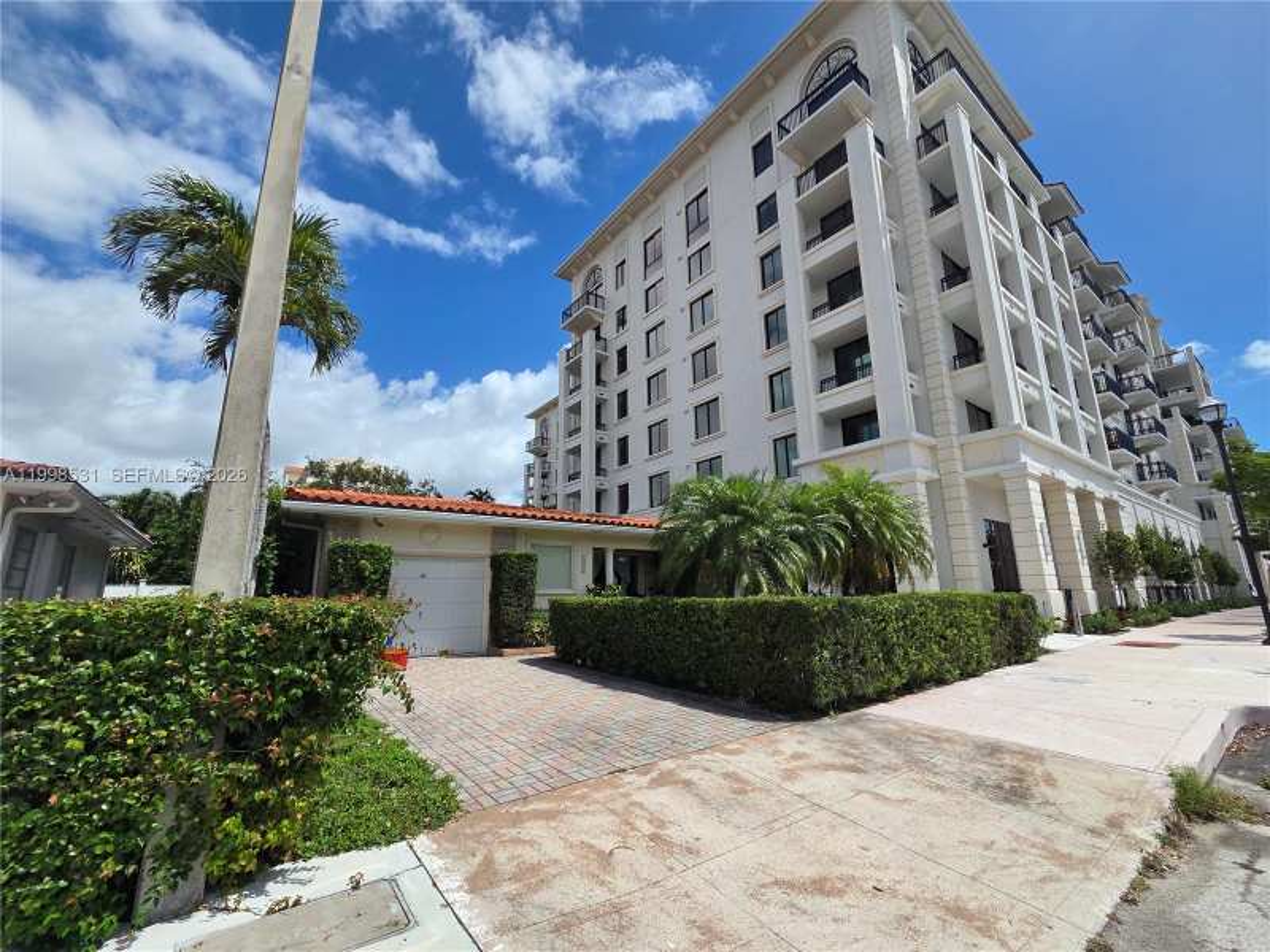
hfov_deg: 106.2
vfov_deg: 89.9
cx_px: 635
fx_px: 477
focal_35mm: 13
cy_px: 476
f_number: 2.2
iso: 50
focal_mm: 2.2
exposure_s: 1/3418
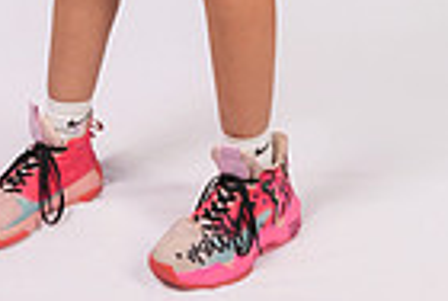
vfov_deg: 11.0
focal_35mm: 109
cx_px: 131
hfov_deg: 18.6
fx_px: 1359
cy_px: -375
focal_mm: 34
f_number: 5.6
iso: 160
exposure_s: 1/125
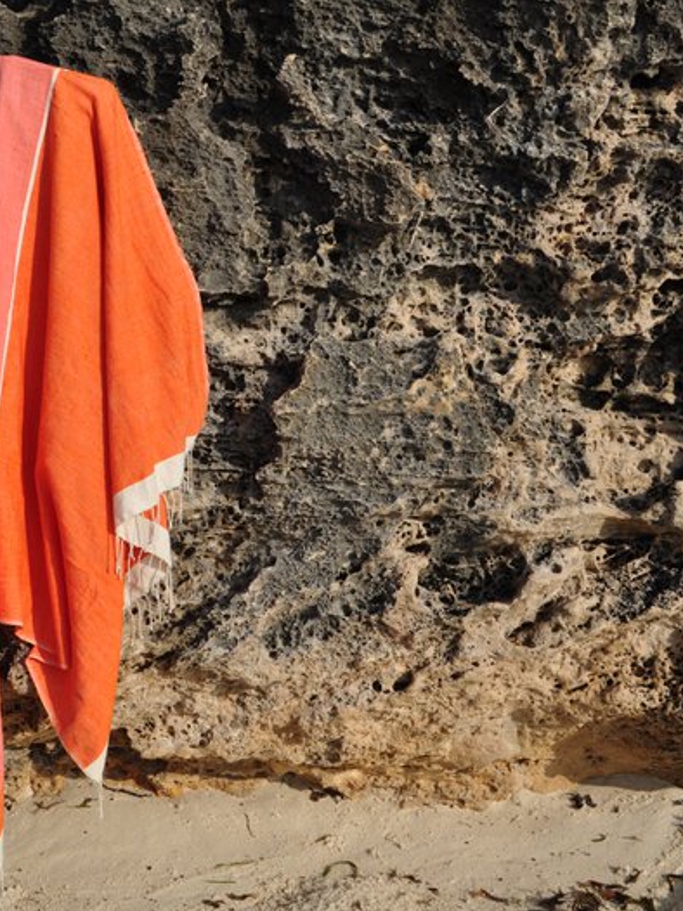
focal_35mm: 57
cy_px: 458
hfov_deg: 25.4
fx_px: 1501
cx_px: 189
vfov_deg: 33.8
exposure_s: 1/400
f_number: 11
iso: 200
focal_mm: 26
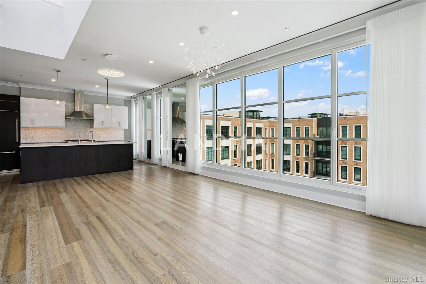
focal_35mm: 16
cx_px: 213
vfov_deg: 73.7
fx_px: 189
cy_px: 142
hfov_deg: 96.7
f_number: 9
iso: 160
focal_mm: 16
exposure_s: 1/80
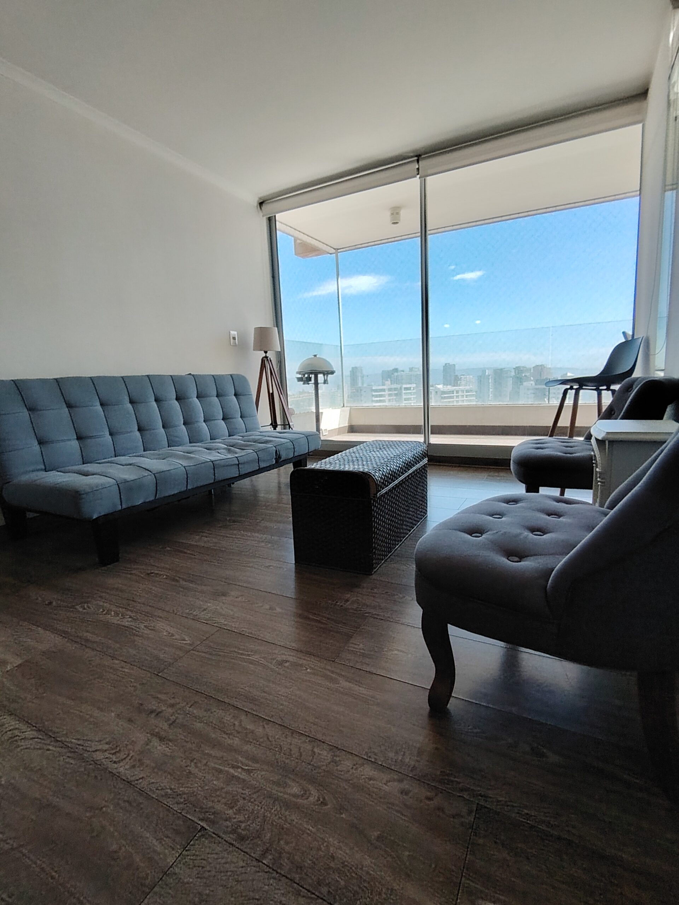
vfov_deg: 91.0
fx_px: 445
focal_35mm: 17
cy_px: 452
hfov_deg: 74.7
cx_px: 340
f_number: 2.2
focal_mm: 1.42
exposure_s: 1/393
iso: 100
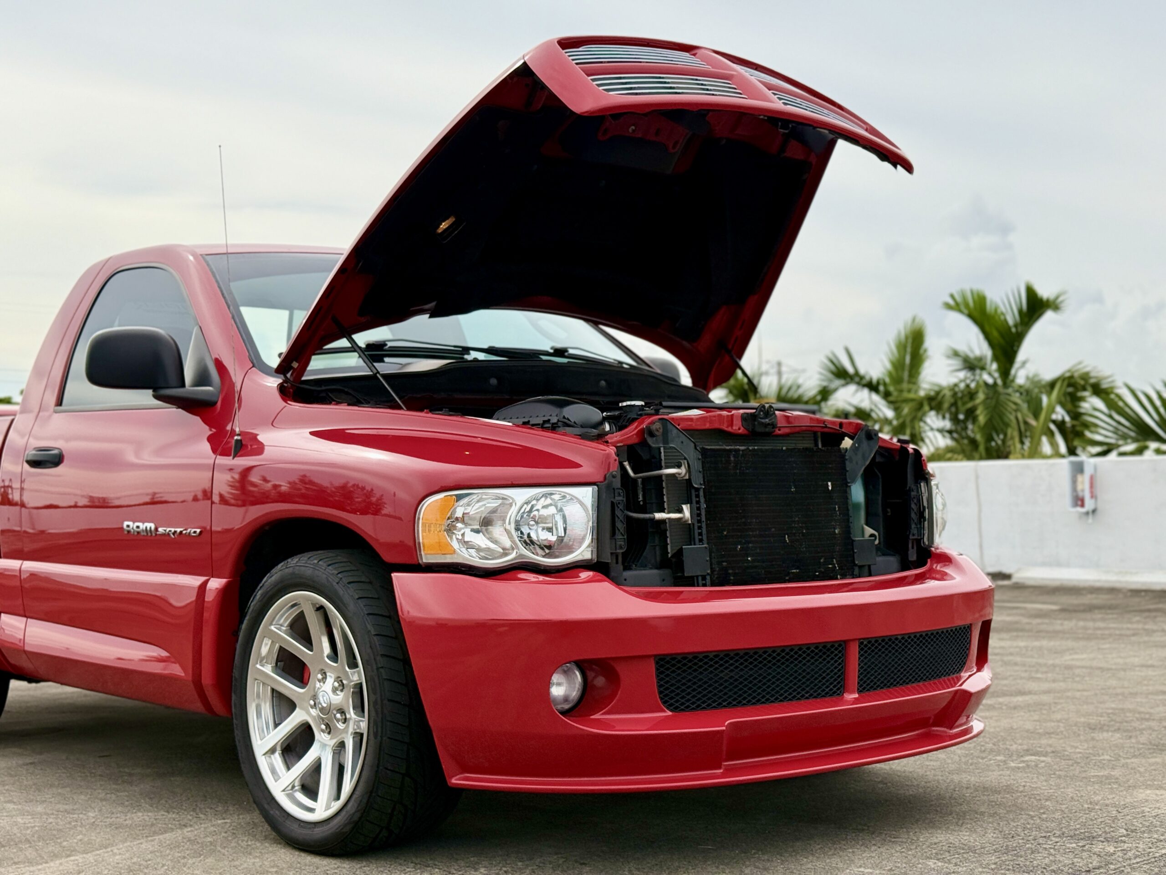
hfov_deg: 39.7
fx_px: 1617
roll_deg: +1.4
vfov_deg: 30.3
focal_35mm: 48
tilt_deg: +2.4
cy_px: 438
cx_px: 583
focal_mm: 6.76
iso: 80
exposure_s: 1/3891
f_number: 1.78
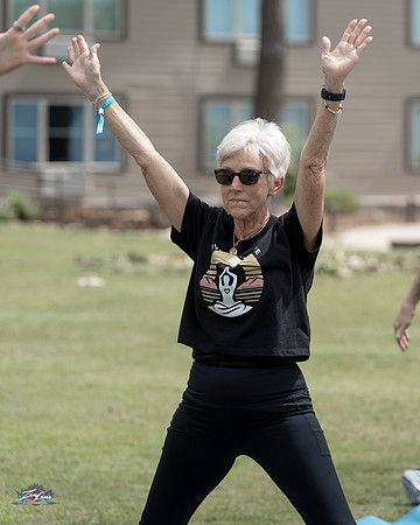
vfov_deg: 12.4
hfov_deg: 9.9
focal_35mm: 156
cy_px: 279
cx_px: 335
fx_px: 2419
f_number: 2.8
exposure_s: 1/400
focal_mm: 103
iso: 50
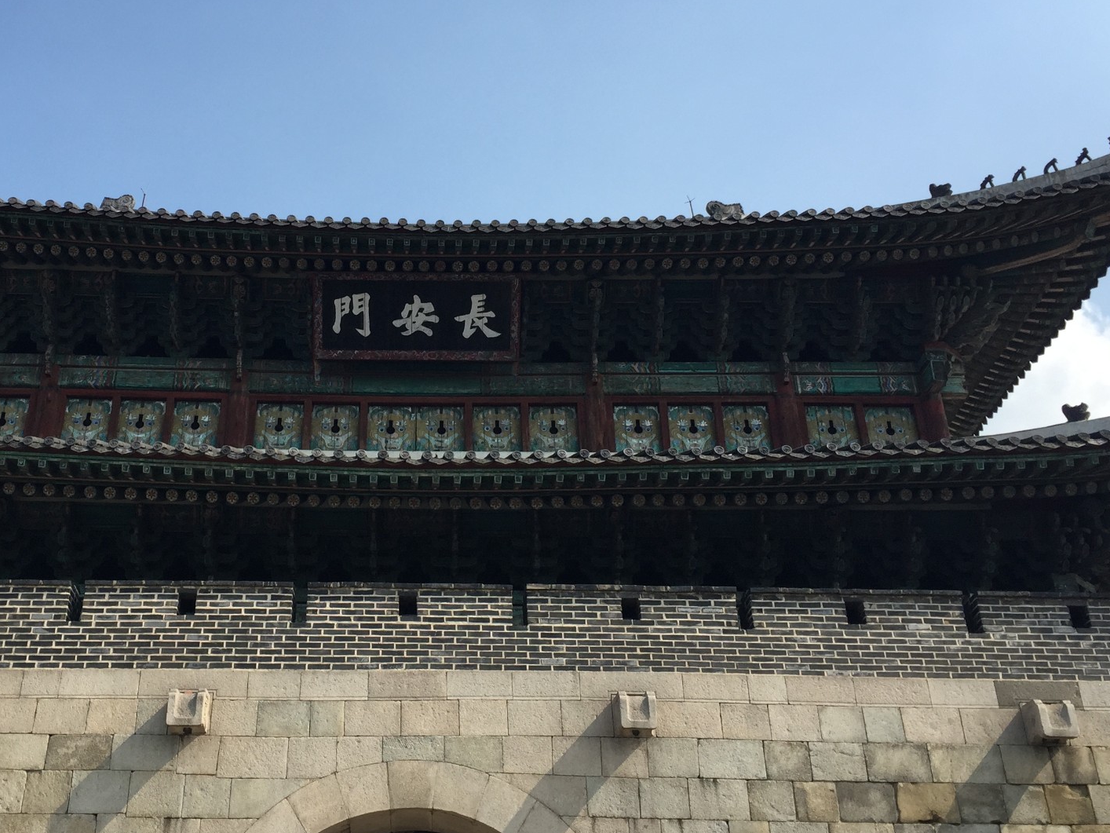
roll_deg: -2.6
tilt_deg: +31.3
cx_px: 413
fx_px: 1347
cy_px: 349
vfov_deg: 34.3
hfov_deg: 44.4
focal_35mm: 42
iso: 32
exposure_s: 1/1582
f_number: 2.2
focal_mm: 4.15
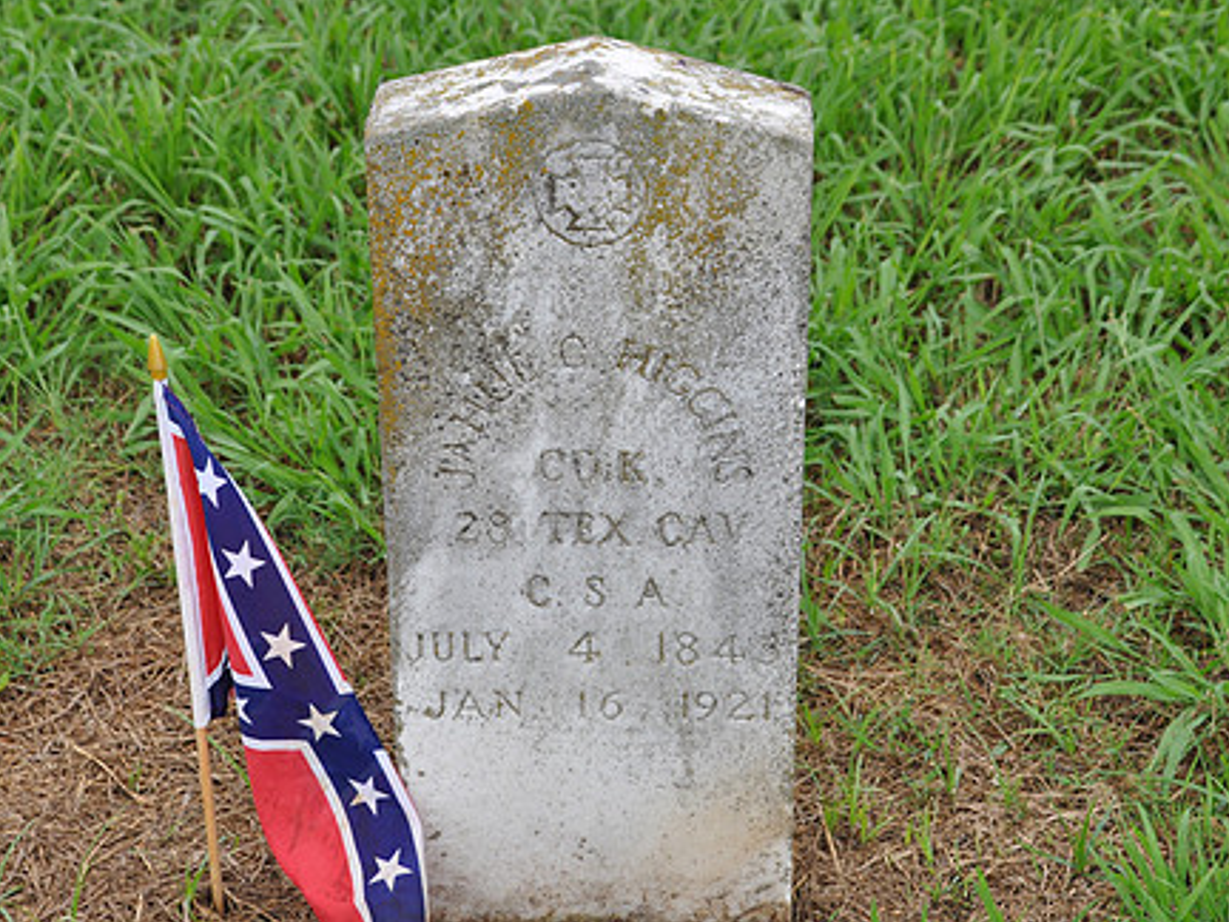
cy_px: 451
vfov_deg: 17.4
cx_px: 654
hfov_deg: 23.0
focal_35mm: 85
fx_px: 3018
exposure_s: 1/160
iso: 200
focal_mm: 44
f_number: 6.3
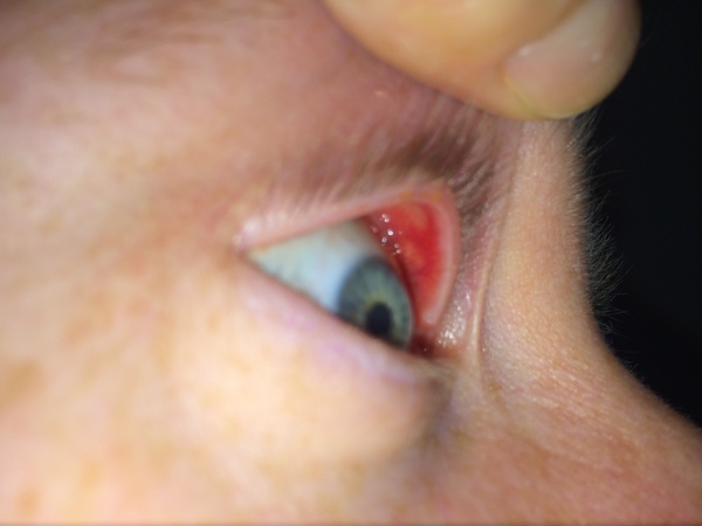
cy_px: 263
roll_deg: +15.9
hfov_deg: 61.7
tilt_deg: +21.2
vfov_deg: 48.2
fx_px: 588
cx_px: 351
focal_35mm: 29
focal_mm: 4.15
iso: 32
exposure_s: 1/820
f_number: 2.2
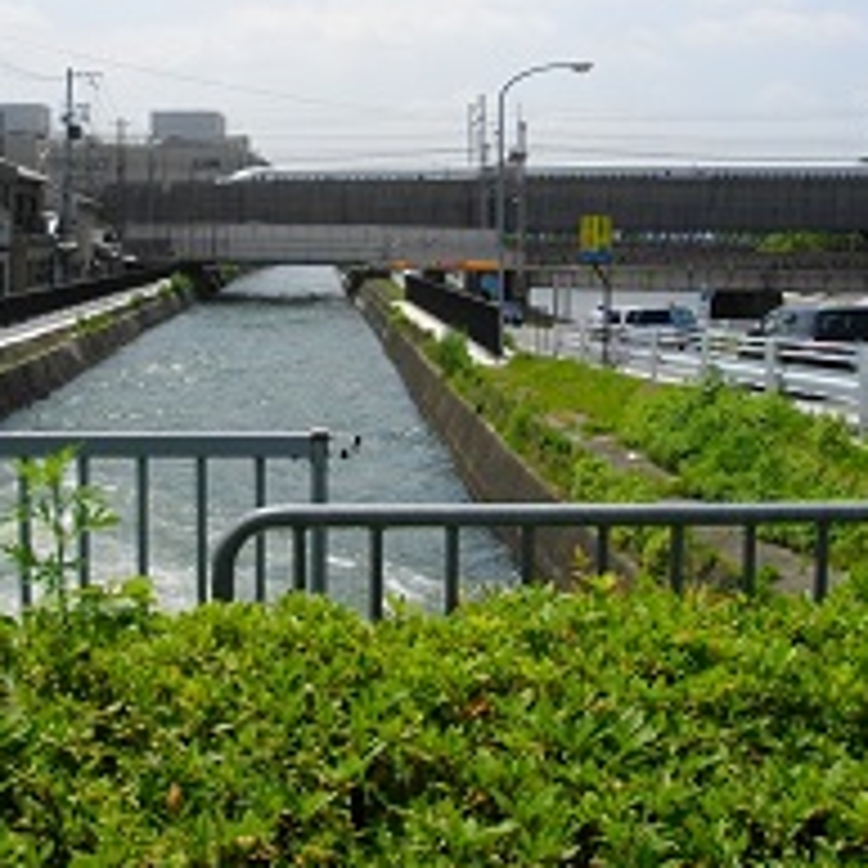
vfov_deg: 29.9
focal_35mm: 57
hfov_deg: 30.0
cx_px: 389
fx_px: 1617
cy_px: 306
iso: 100
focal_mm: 5.7
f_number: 5.5
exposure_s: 1/640
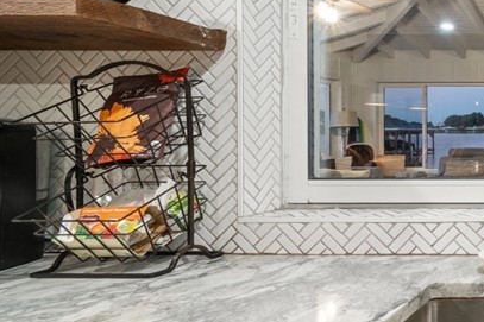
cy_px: 132
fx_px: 430
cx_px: 624
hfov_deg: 37.4
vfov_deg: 40.9
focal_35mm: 32
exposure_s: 2
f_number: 11
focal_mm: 12
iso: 400
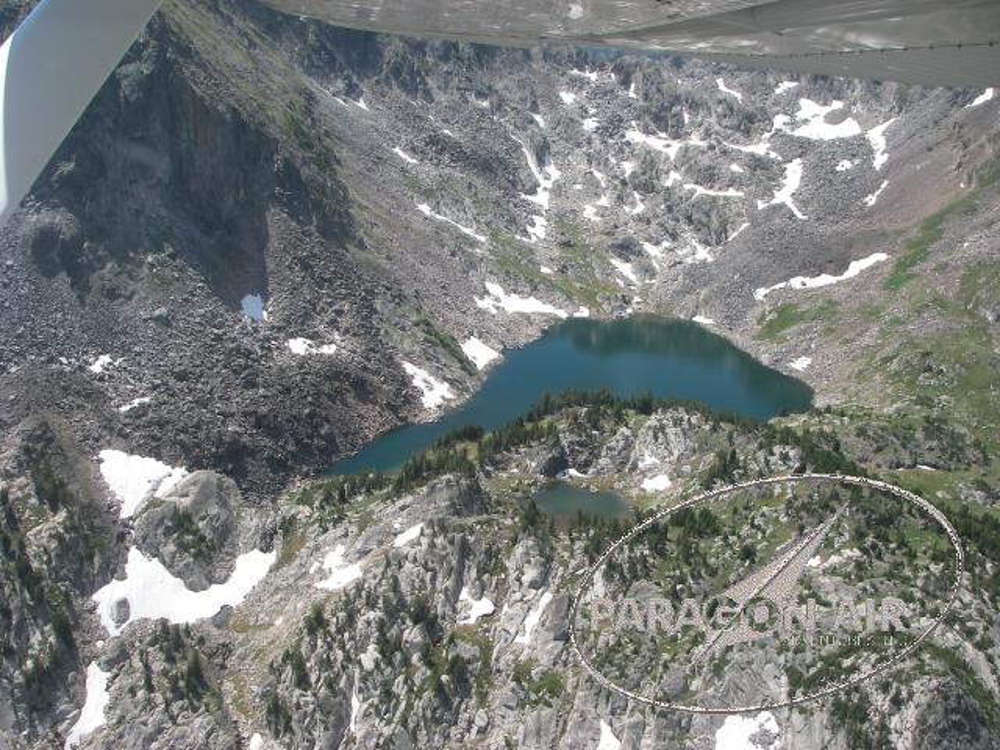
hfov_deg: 49.0
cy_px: 375
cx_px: 500
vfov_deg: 37.7
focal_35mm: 38
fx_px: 1098
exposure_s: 1/125
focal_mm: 6.3
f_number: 6.6
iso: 64
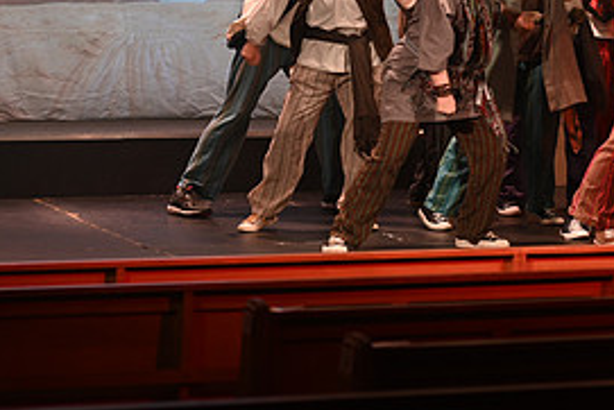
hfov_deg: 12.2
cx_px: 541
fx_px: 2850
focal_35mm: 167
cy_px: 15
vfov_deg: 8.2
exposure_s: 1/80
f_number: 2.8
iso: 640
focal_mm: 78
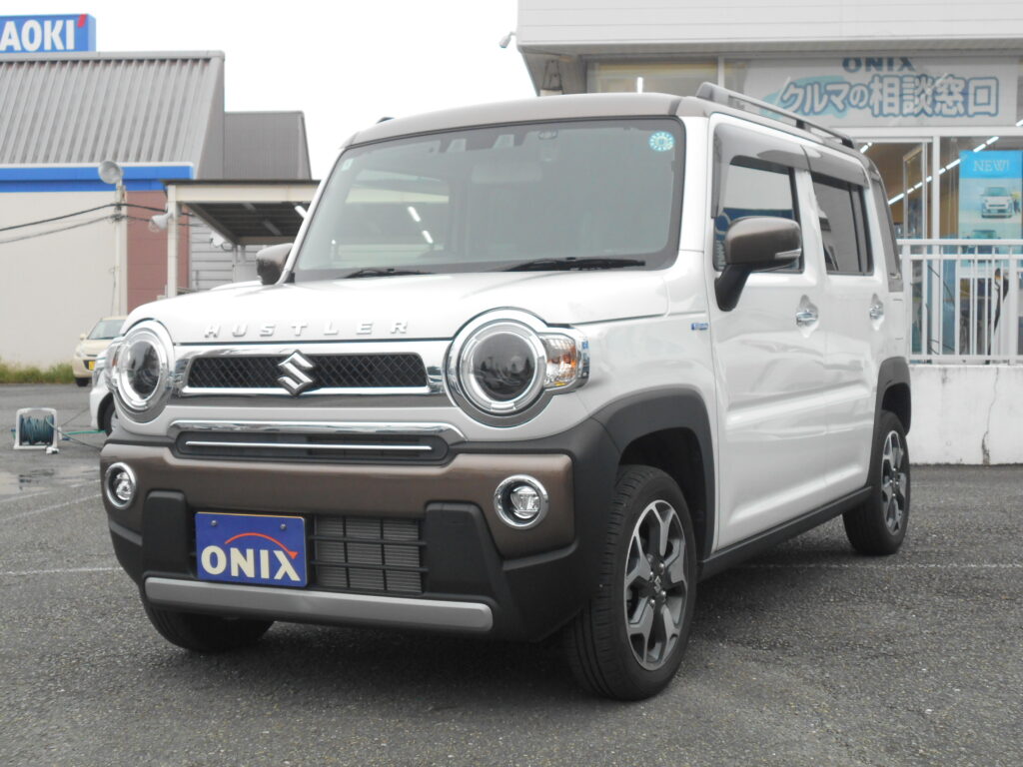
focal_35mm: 50
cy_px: 384
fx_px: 1478
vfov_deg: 29.1
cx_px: 512
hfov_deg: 38.2
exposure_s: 1/250
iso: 200
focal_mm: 8.8
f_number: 4.5
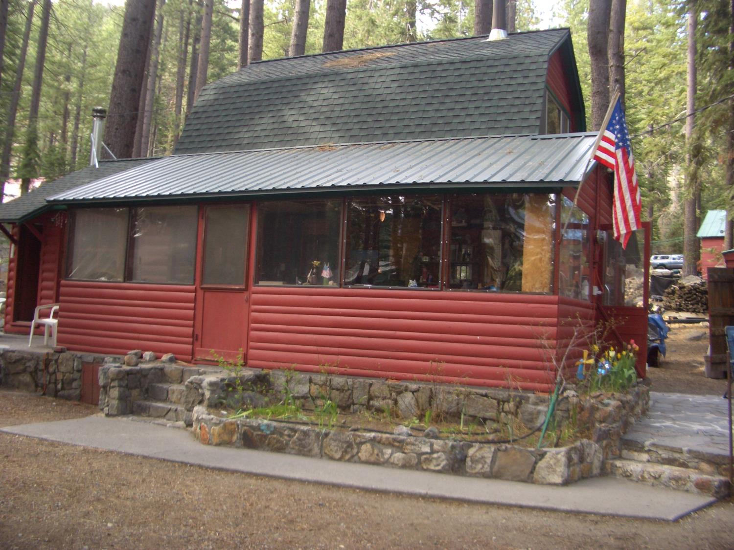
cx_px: 367
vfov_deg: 40.7
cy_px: 275
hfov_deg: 52.6
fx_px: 742
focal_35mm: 35
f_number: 2.6
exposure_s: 1/60
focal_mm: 5.8
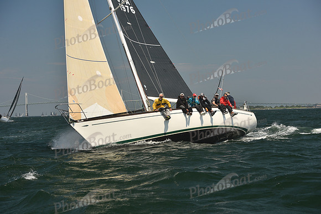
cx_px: 160
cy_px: 107
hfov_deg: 28.8
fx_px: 624
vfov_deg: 19.5
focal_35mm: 70
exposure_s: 1/640
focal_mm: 70
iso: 250
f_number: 6.3
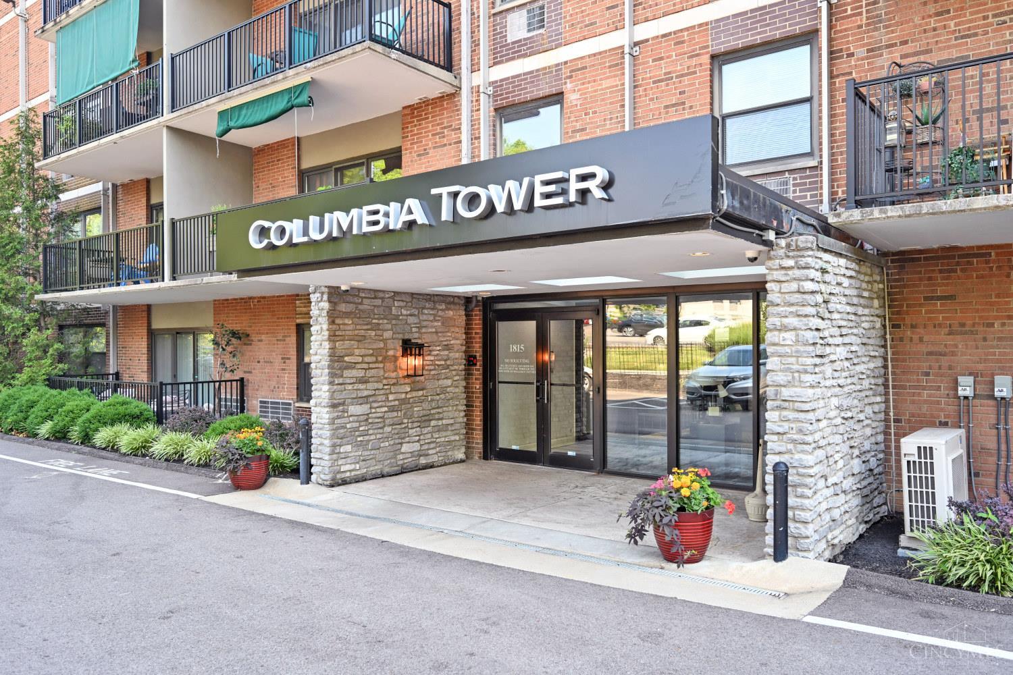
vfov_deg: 51.3
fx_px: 703
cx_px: 506
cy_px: 338
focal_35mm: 25
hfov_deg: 71.5
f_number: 4
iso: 400
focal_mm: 25
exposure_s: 1/200
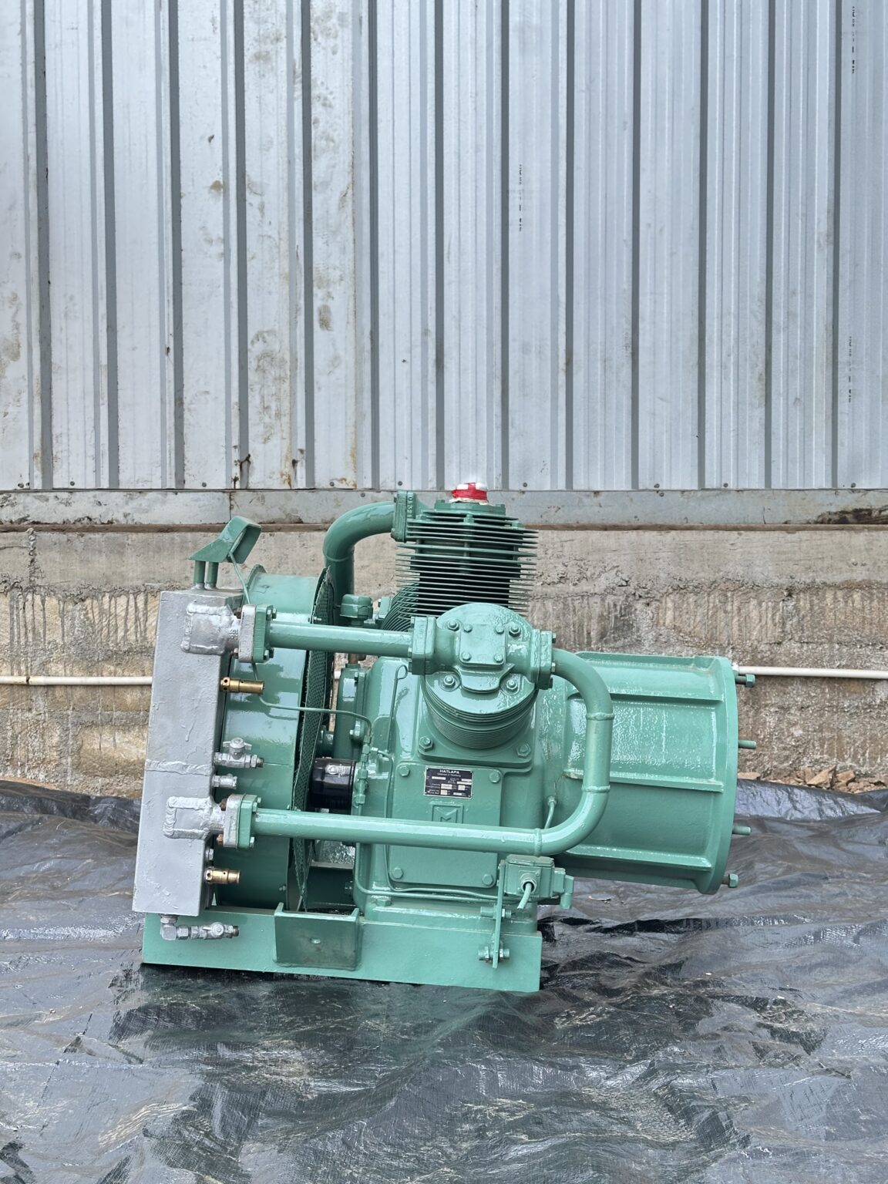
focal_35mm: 48
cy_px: 592
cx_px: 444
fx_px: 1642
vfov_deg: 39.7
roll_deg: -1.3
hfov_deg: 30.3
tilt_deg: +0.1
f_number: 1.78
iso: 64
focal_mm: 6.86
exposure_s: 1/254
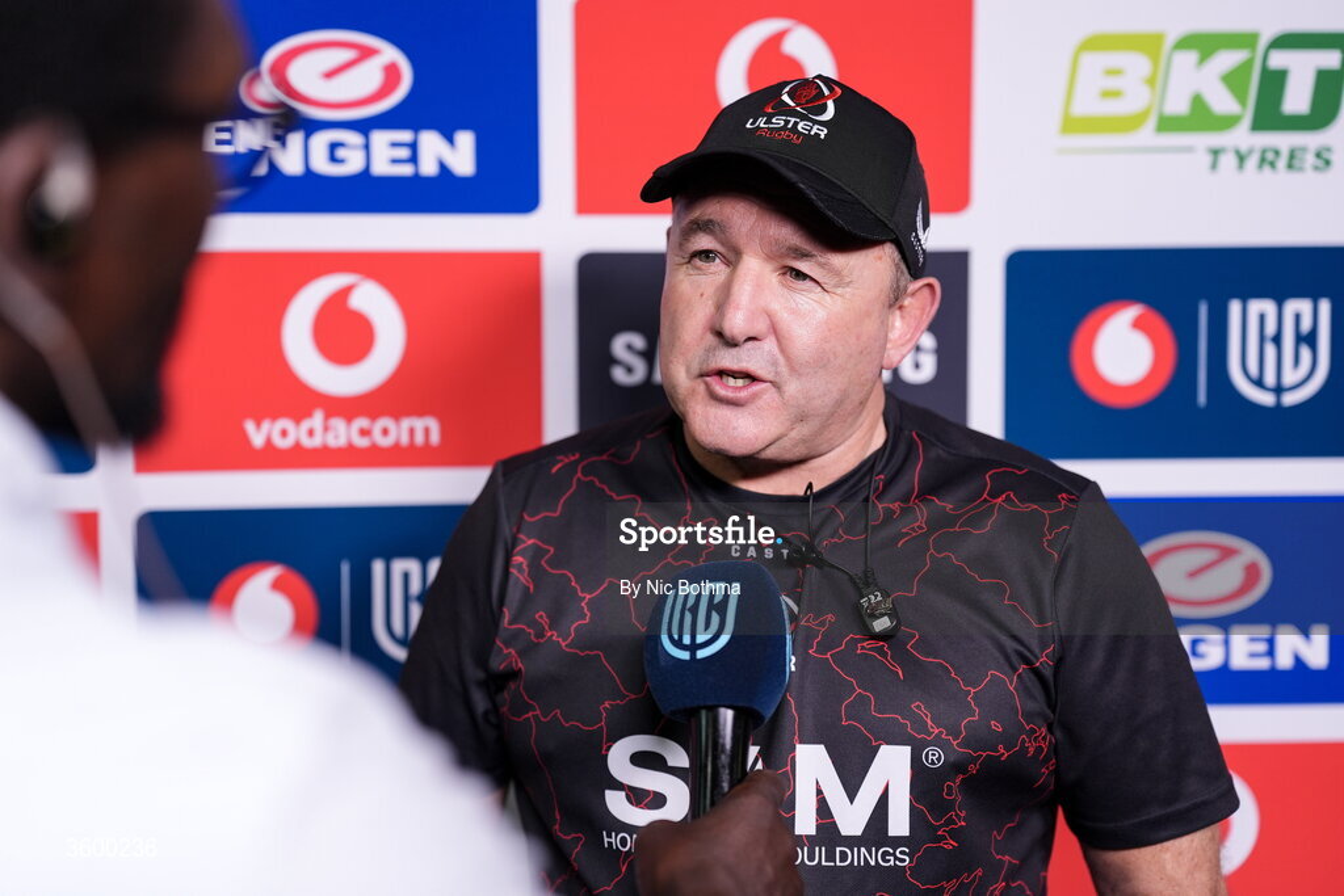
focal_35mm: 52
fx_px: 1941
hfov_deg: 38.2
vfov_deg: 26.0
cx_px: 672
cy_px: 448
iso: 400
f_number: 2
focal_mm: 52
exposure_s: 1/250
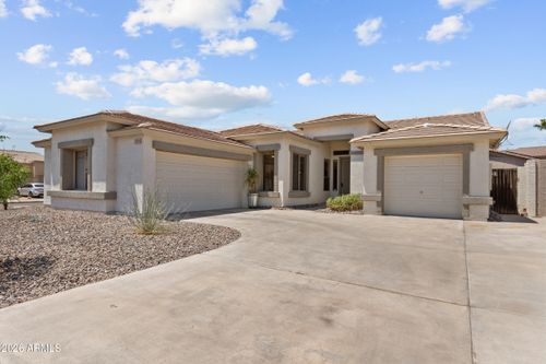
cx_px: 273
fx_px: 318
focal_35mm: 21
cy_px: 182
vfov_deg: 59.5
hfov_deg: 81.2
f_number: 9
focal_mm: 14
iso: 250
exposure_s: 1/125
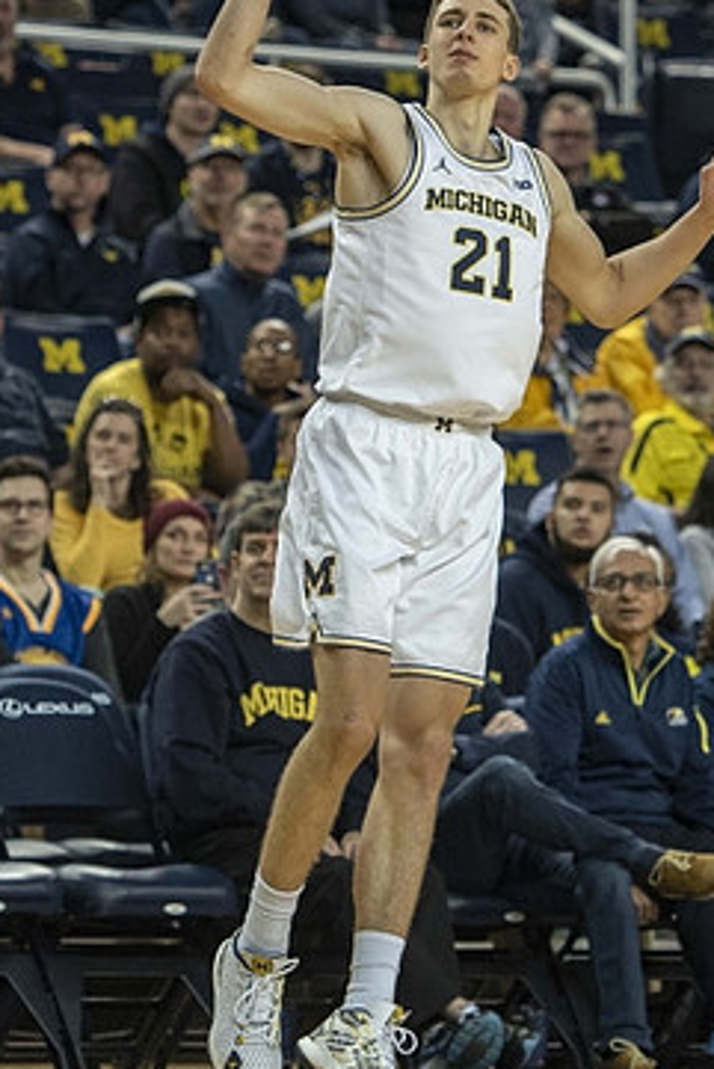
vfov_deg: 6.9
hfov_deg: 4.6
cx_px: 478
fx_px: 8886
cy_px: 257
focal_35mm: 299
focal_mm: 116
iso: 1250
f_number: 2.8
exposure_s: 1/800
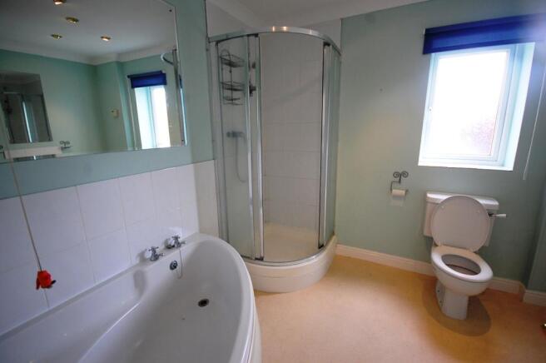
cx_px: 273
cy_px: 182
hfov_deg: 100.4
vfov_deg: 77.2
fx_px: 227
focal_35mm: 15
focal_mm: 10
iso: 560
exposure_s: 1/60
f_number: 4
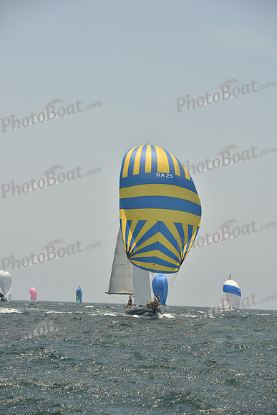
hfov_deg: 11.0
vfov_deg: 16.4
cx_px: 138
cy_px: 208
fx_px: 1442
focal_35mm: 125
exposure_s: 1/640
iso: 250
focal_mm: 125
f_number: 7.1
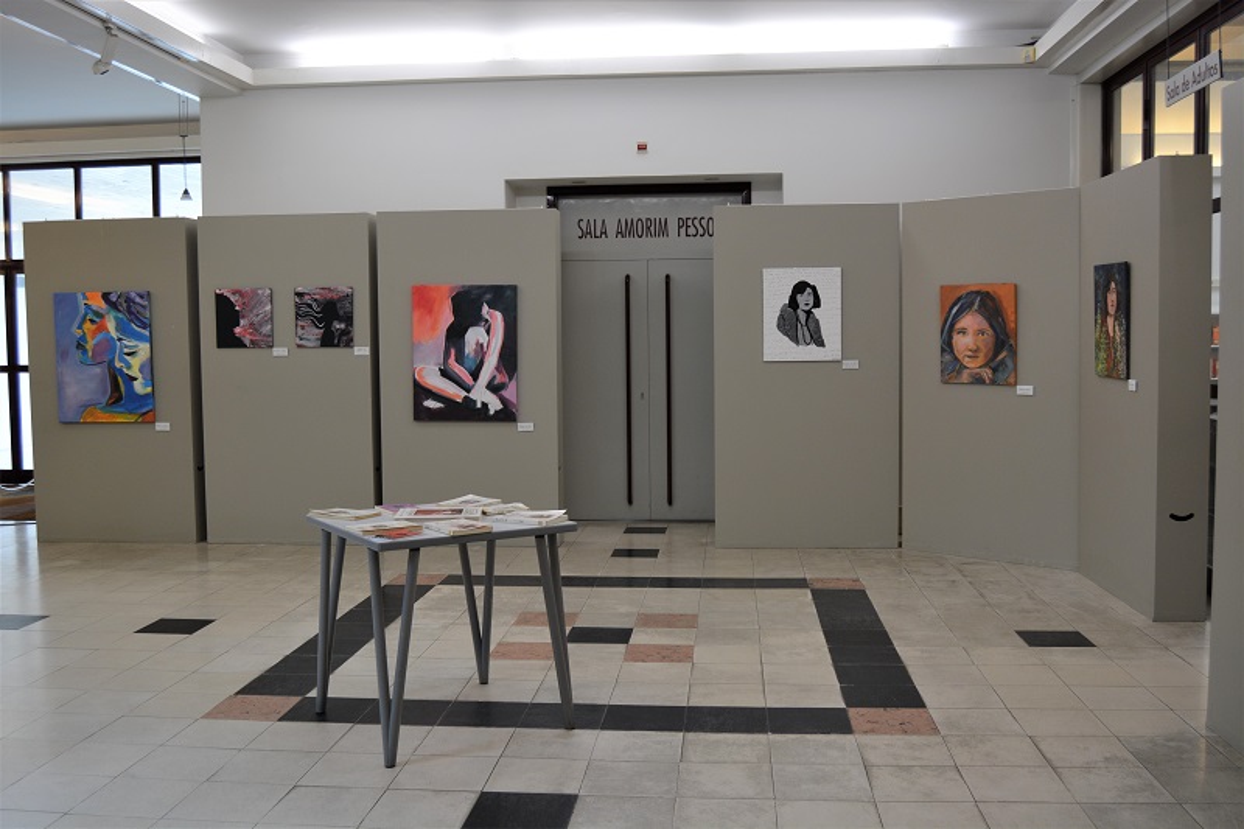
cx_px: 622
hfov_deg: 55.1
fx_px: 1192
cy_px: 414
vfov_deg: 38.3
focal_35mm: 34
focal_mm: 23
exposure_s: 1/80
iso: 400
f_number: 4.5
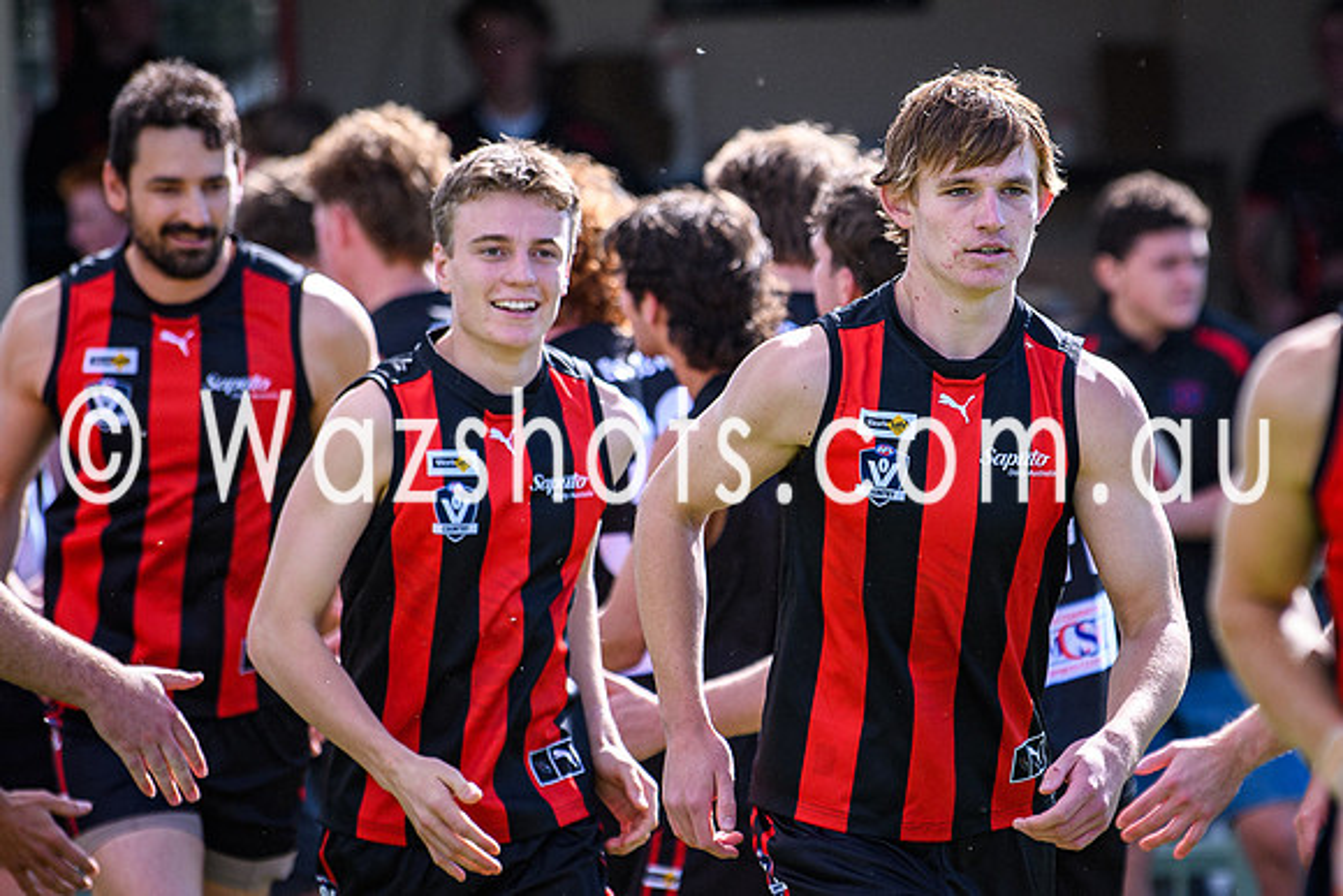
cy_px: 499
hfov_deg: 4.7
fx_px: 16513
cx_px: 908
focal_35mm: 443
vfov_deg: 3.1
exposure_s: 1/2000
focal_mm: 180
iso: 250
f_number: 2.8
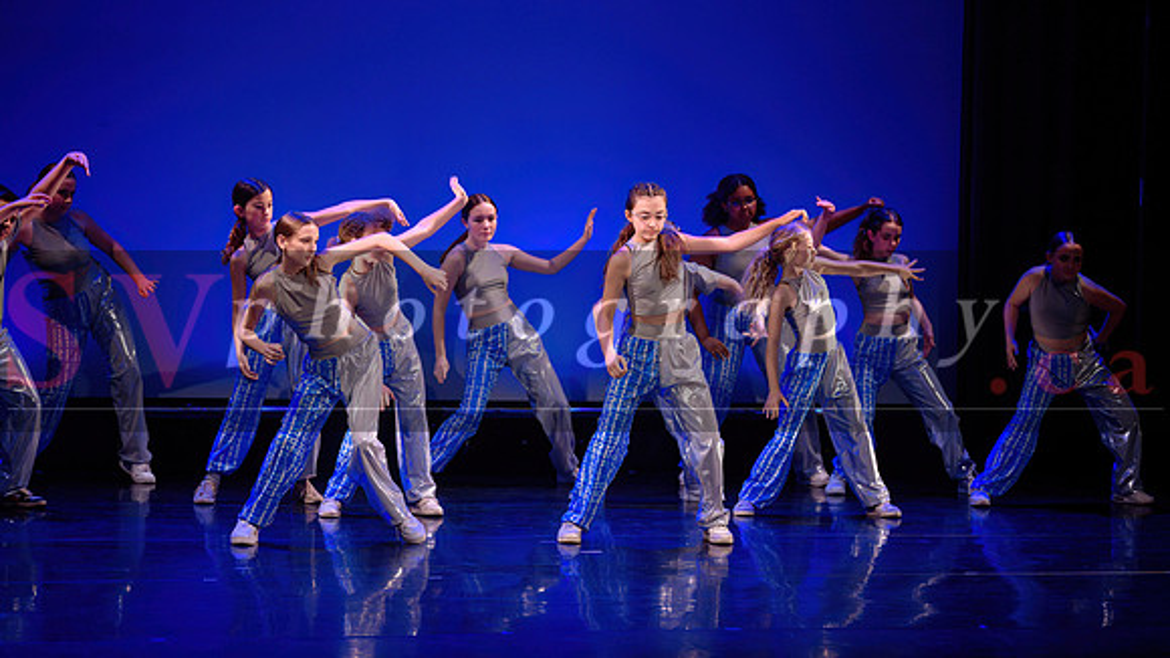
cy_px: 268
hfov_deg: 18.6
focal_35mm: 115
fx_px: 3574
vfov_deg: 10.5
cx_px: 585
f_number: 2.8
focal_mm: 110
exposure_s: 1/250
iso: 1600
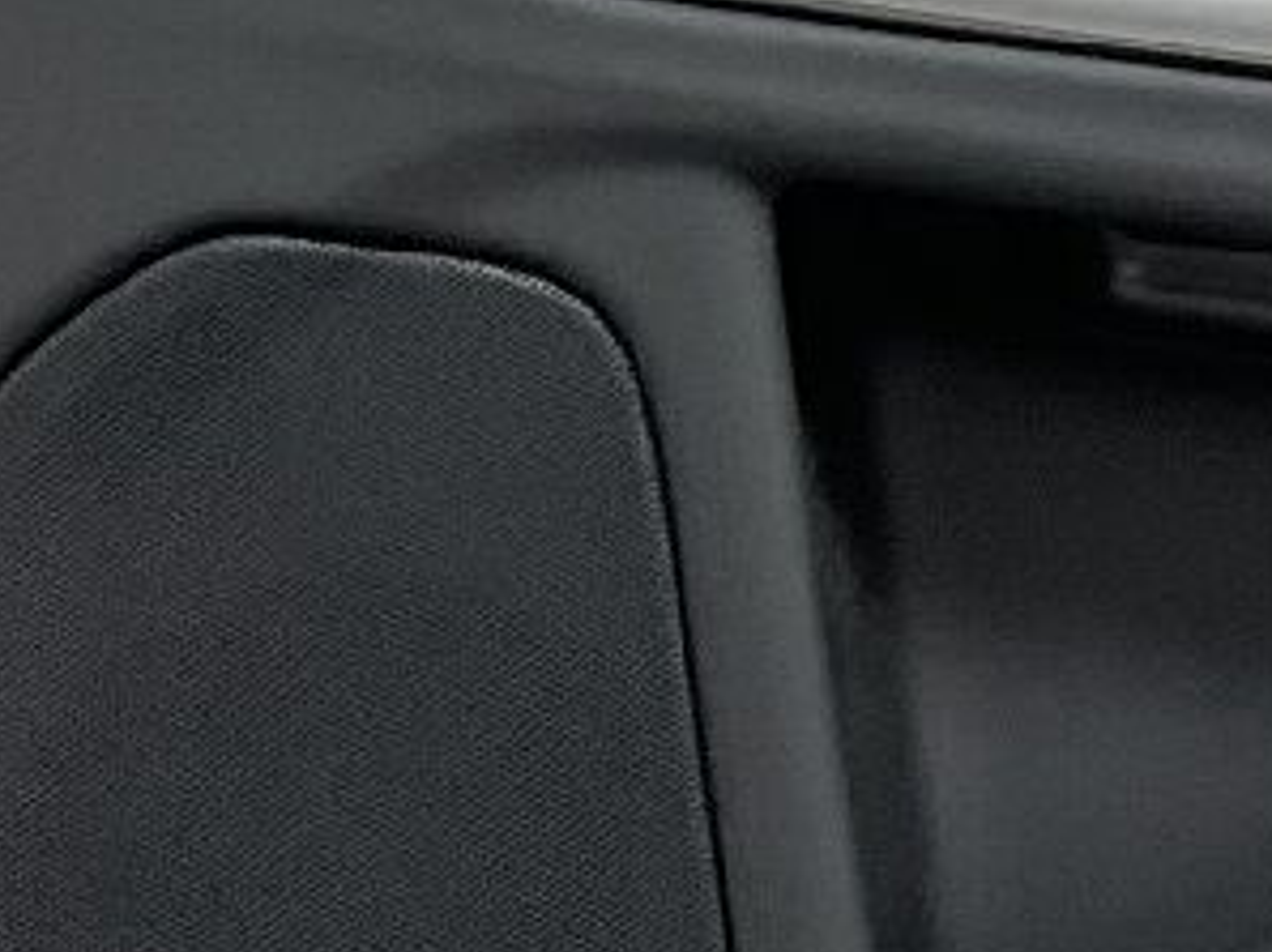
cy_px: -591
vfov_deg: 7.7
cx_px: 1398
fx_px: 6866
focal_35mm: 187
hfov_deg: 10.5
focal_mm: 3
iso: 40
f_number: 1.8
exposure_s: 1/50
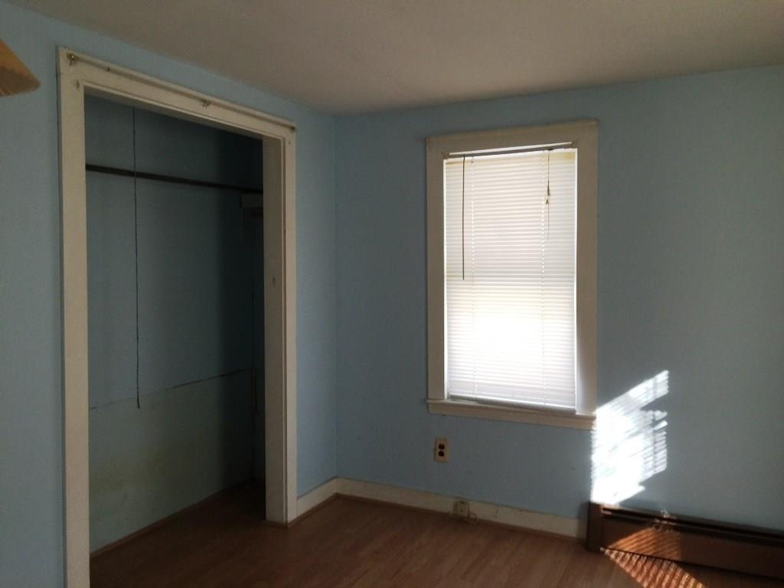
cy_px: 294
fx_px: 657
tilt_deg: -2.4
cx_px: 392
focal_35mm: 29
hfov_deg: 61.7
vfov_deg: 48.2
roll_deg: -0.7
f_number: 2.2
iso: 50
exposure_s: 1/30
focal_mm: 4.15
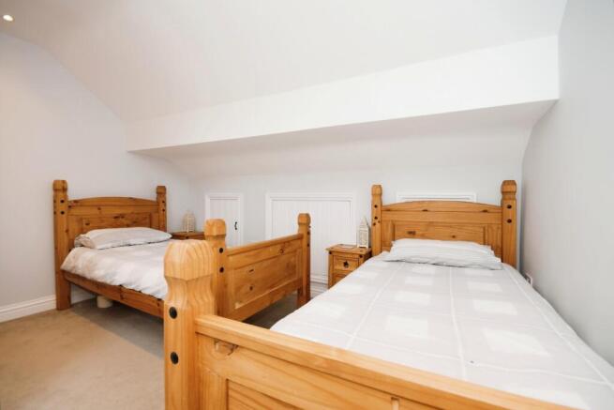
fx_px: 256
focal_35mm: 15
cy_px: 205
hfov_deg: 100.4
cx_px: 307
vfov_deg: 77.4
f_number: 8
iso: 400
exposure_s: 1/60
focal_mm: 10
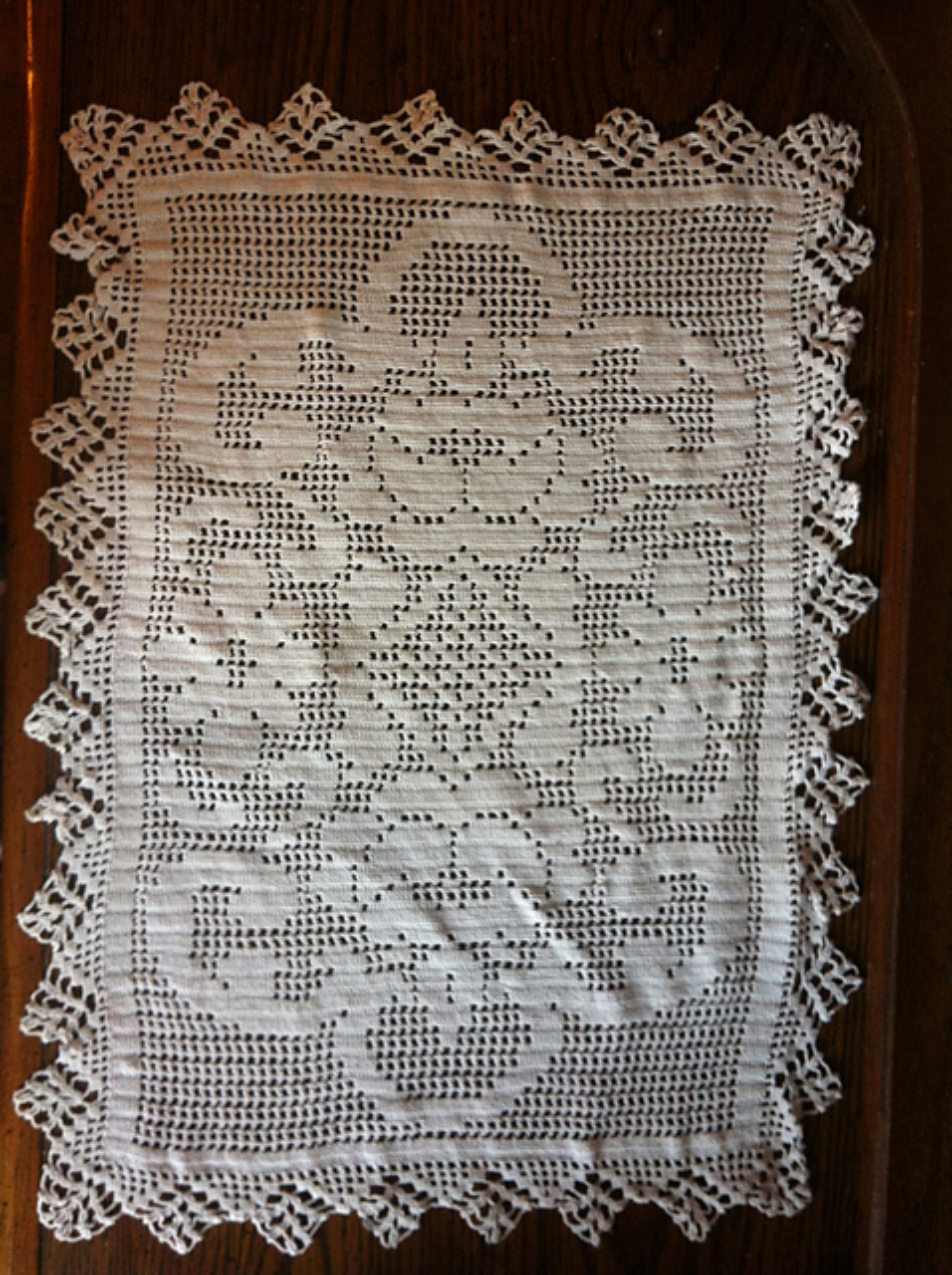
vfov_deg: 52.7
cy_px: 638
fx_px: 1287
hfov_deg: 40.6
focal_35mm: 35
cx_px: 476
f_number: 2.8
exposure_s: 1/15
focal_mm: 3.85
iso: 160
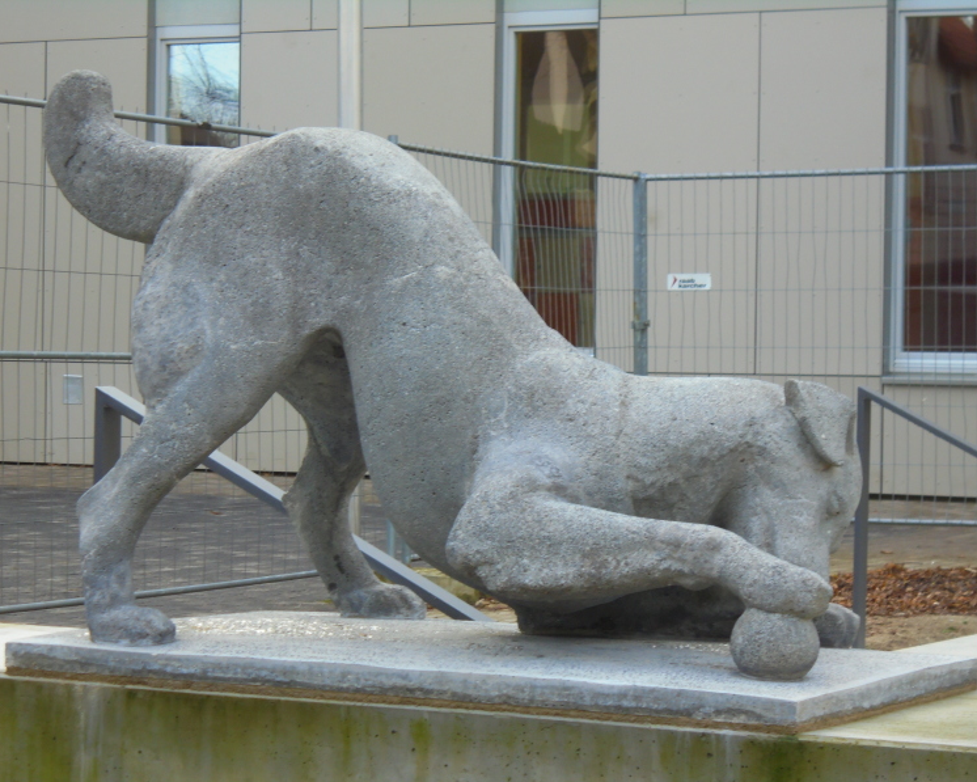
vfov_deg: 13.8
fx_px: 3239
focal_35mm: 112
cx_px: 479
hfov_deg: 17.2
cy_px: 392
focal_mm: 19.2
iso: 100
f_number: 5.1
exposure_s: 1/40
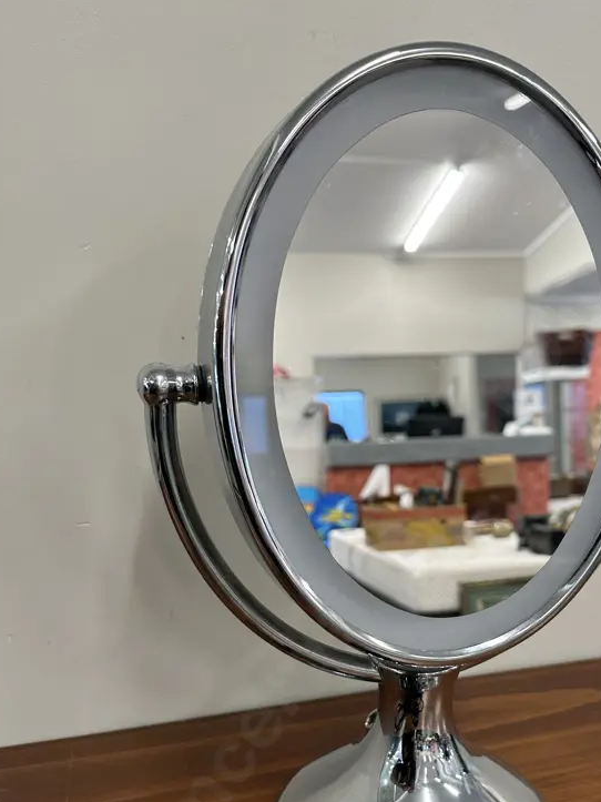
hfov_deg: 41.3
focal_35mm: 34
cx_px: 394
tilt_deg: -19.7
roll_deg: -1.1
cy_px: 548
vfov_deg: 52.7
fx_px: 787
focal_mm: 6.86
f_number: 1.78
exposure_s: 1/100
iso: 125
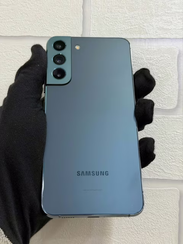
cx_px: 92
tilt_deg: +6.1
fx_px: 338
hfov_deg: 30.3
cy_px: 122
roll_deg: -0.8
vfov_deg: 39.7
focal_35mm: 48
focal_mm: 6.76
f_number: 1.78
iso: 64
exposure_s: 1/50
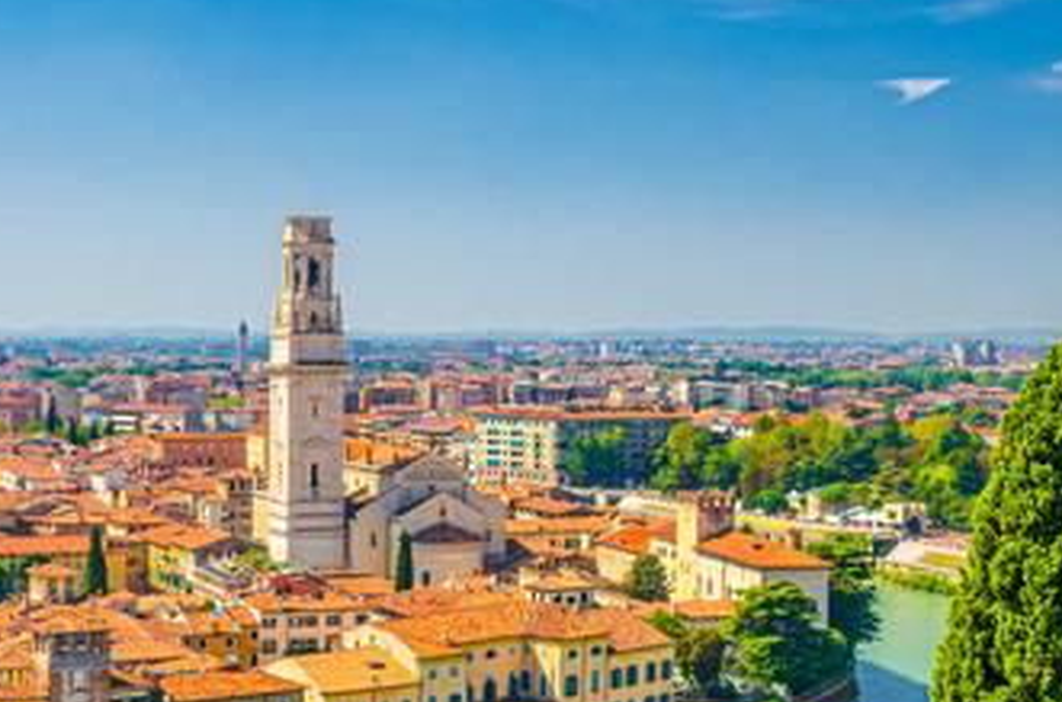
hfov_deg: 30.5
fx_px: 1947
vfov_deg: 20.4
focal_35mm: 66
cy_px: 434
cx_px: 565
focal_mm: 19
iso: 100
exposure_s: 1/80
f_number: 7.1
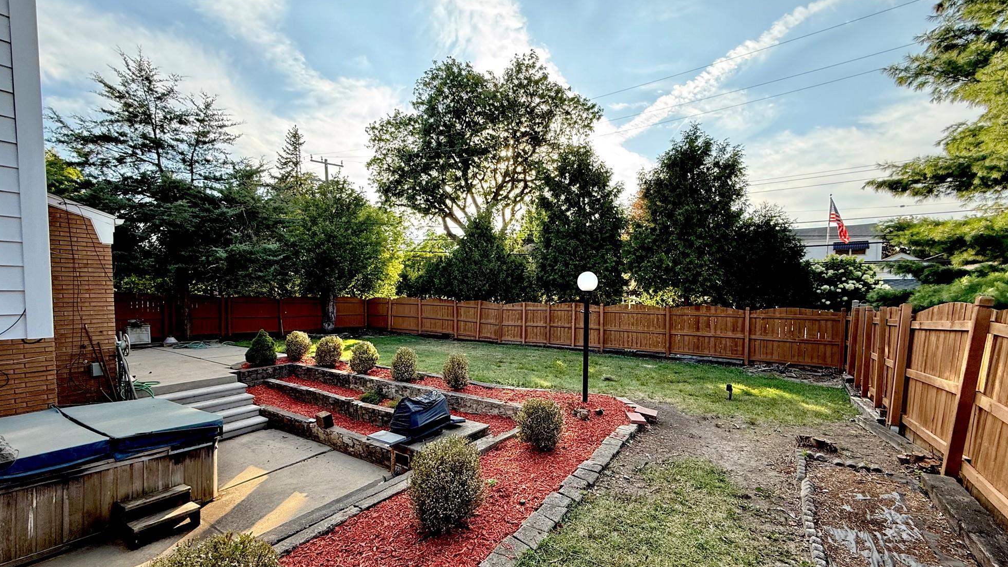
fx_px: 428
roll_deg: +0.0
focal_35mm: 16
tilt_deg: -3.6
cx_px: 507
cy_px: 313
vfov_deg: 66.9
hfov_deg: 99.4
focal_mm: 2.22
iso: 64
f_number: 2.2
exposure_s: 1/313
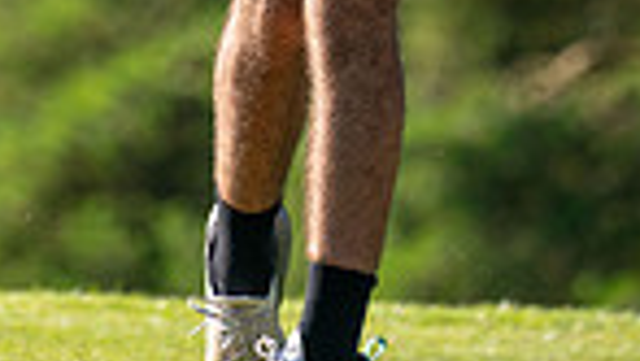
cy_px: -420
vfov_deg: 1.0
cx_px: -104
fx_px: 21113
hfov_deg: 1.7
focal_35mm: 1243
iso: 250
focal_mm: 300
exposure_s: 1/1000
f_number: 4.5
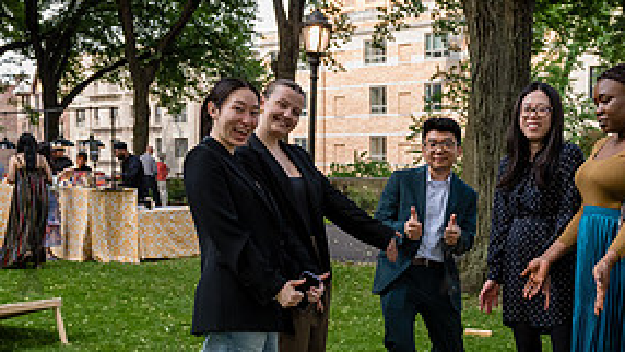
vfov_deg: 23.3
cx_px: 452
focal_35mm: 51
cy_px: 257
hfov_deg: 39.7
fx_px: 845
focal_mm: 24
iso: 1000
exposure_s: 1/250
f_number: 3.5
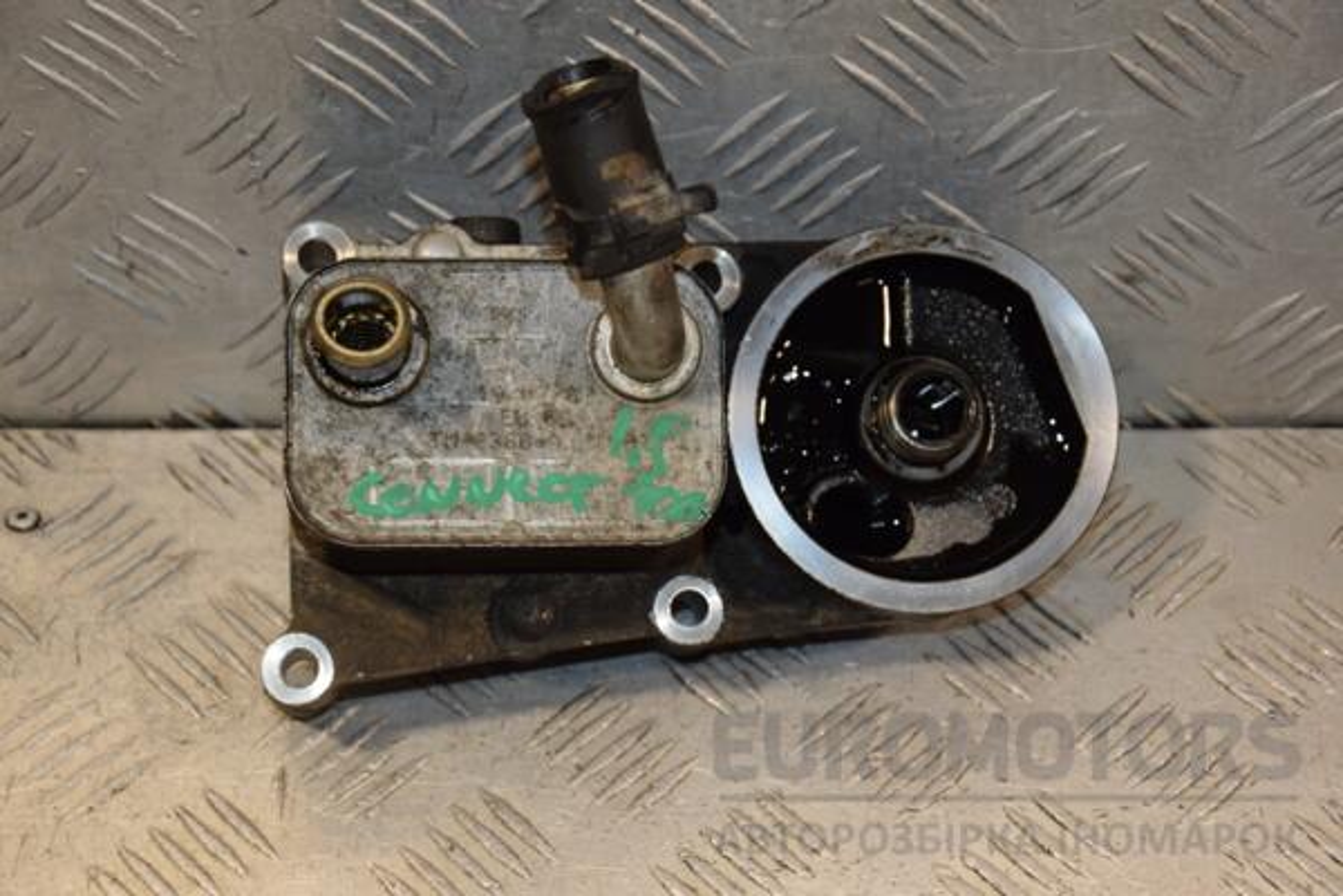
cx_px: 672
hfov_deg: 21.9
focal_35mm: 93
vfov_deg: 14.7
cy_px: 448
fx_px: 3469
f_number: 5.3
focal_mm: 62
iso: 800
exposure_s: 1/200
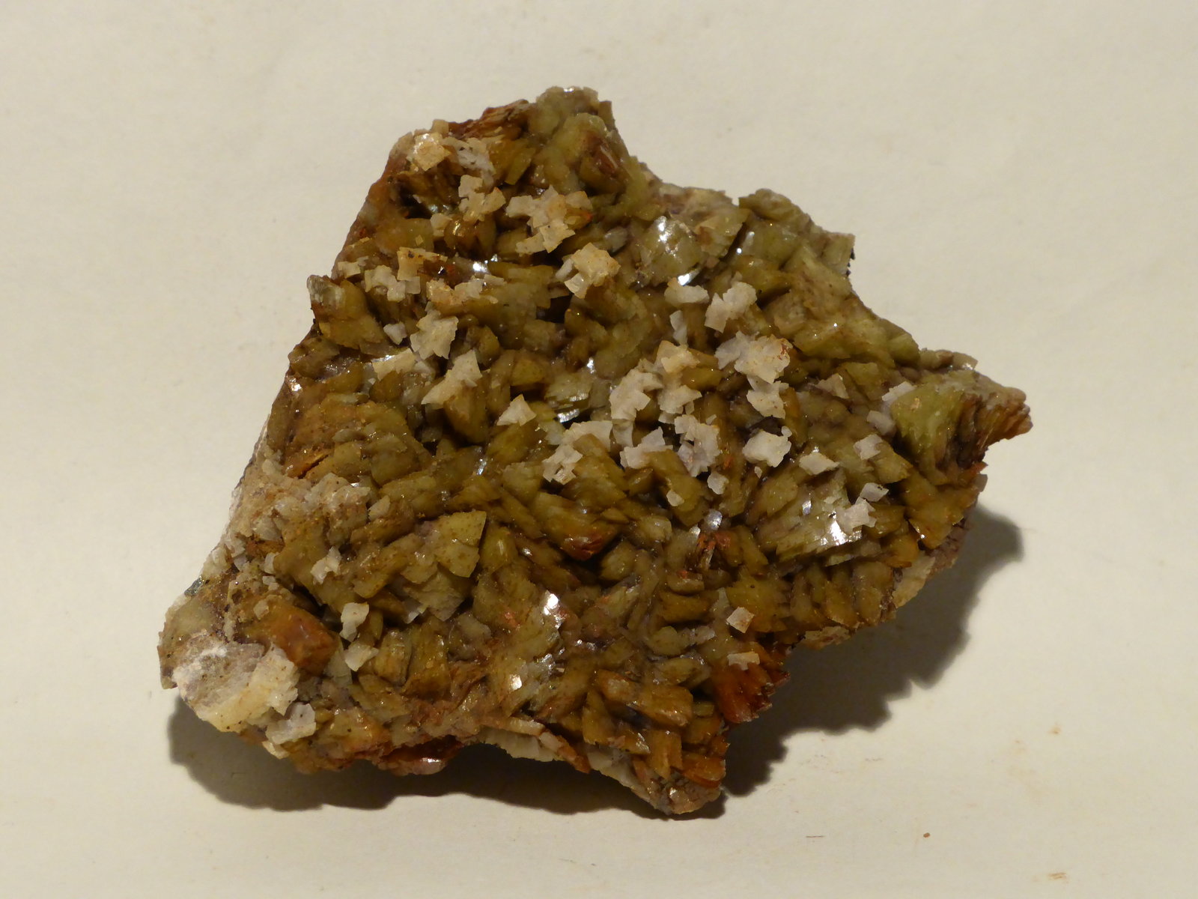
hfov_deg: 24.7
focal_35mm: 79
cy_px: 450
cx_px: 599
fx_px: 2734
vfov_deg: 18.7
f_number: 5
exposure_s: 1/50
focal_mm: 13.3
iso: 400
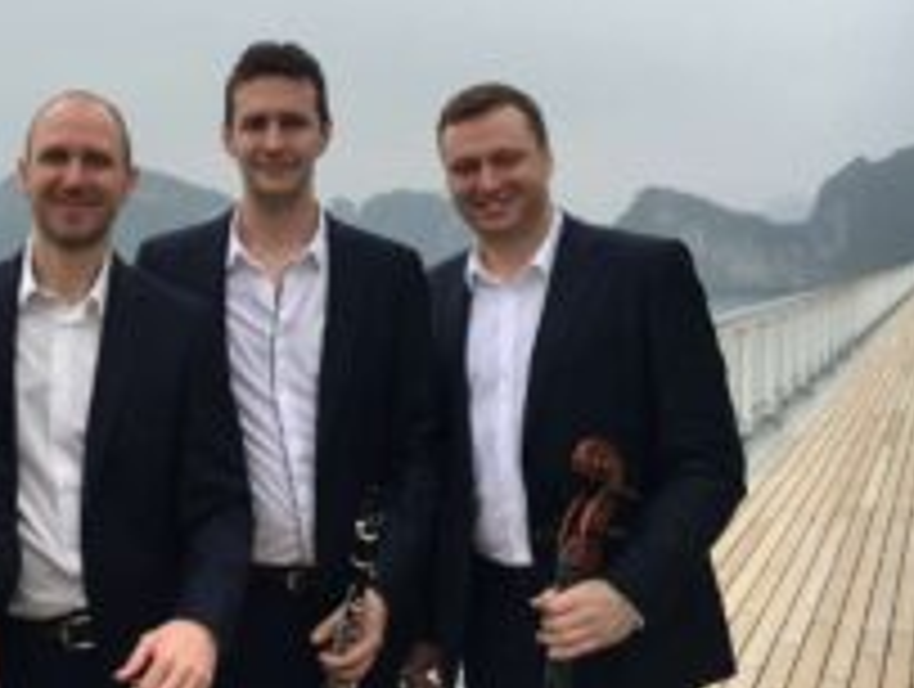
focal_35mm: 50
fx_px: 1323
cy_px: 209
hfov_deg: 36.7
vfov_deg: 28.9
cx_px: 171
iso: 25
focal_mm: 4.15
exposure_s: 1/1876
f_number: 2.2
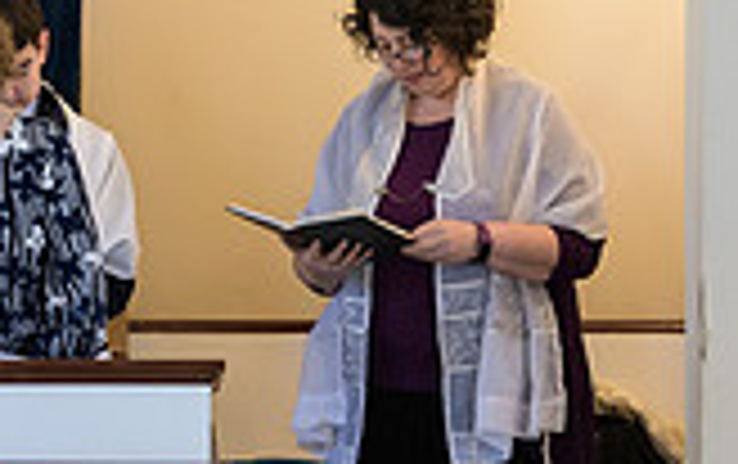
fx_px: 9788
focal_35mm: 486
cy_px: 119
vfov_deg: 2.7
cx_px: -18
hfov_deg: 4.3
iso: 1000
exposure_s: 1/200
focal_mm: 135
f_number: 3.2
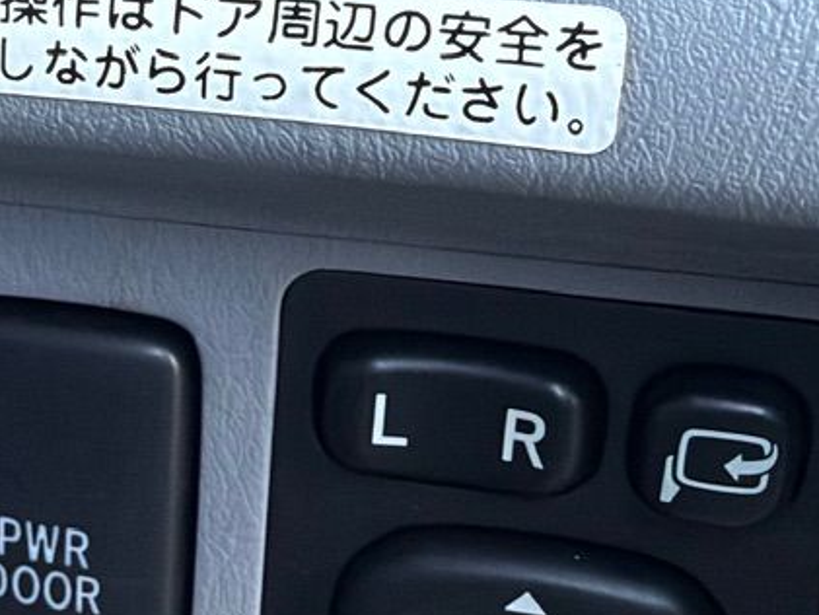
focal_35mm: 76
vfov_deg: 19.4
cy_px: 284
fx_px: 1799
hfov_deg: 25.5
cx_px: 278
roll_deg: -2.8
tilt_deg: -19.9
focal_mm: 2.22
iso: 320
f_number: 2.2
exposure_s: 1/99
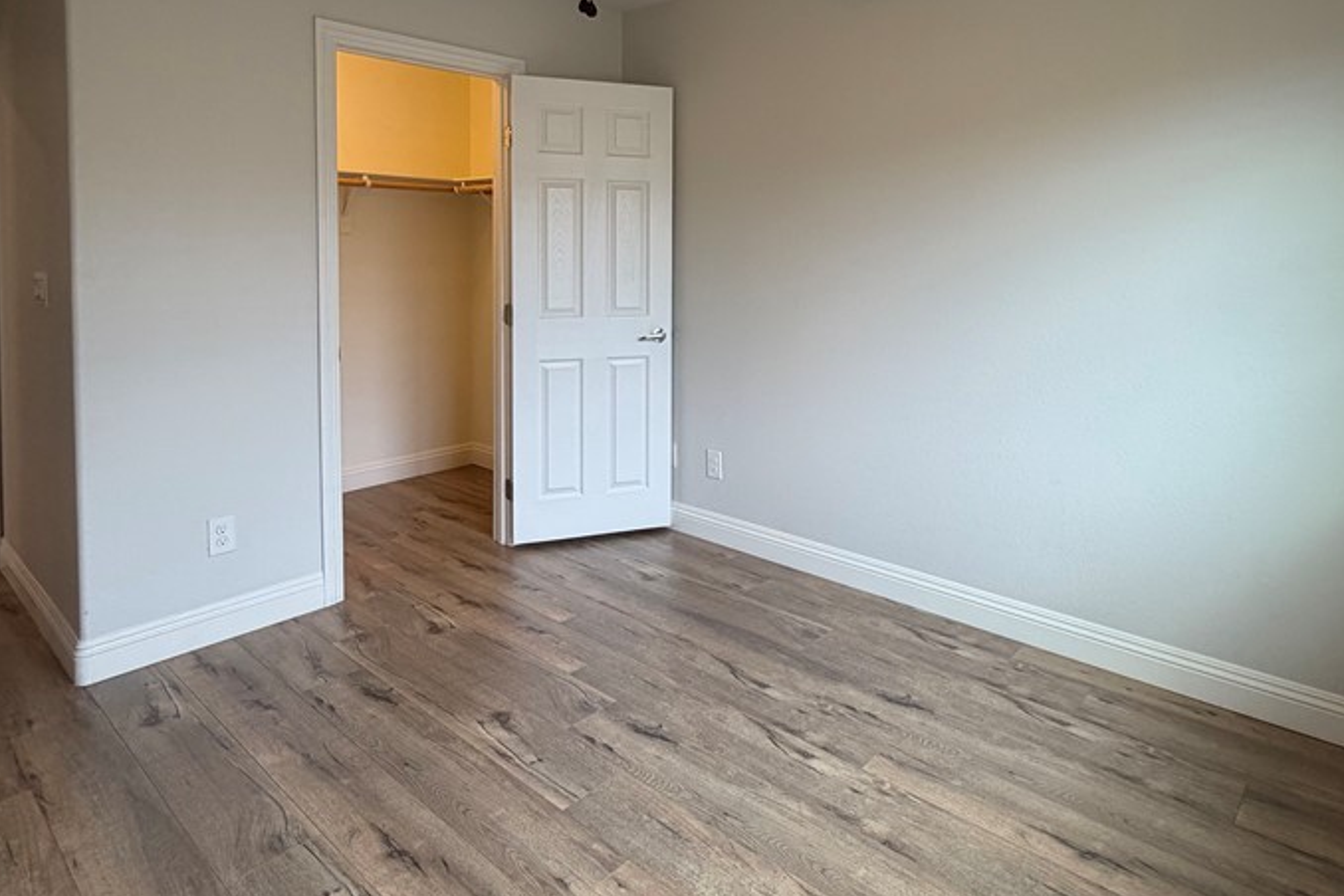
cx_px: 729
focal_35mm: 22
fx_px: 821
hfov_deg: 78.4
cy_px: 278
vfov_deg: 55.7
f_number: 2.2
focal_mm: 2.22
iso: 160
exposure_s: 1/120
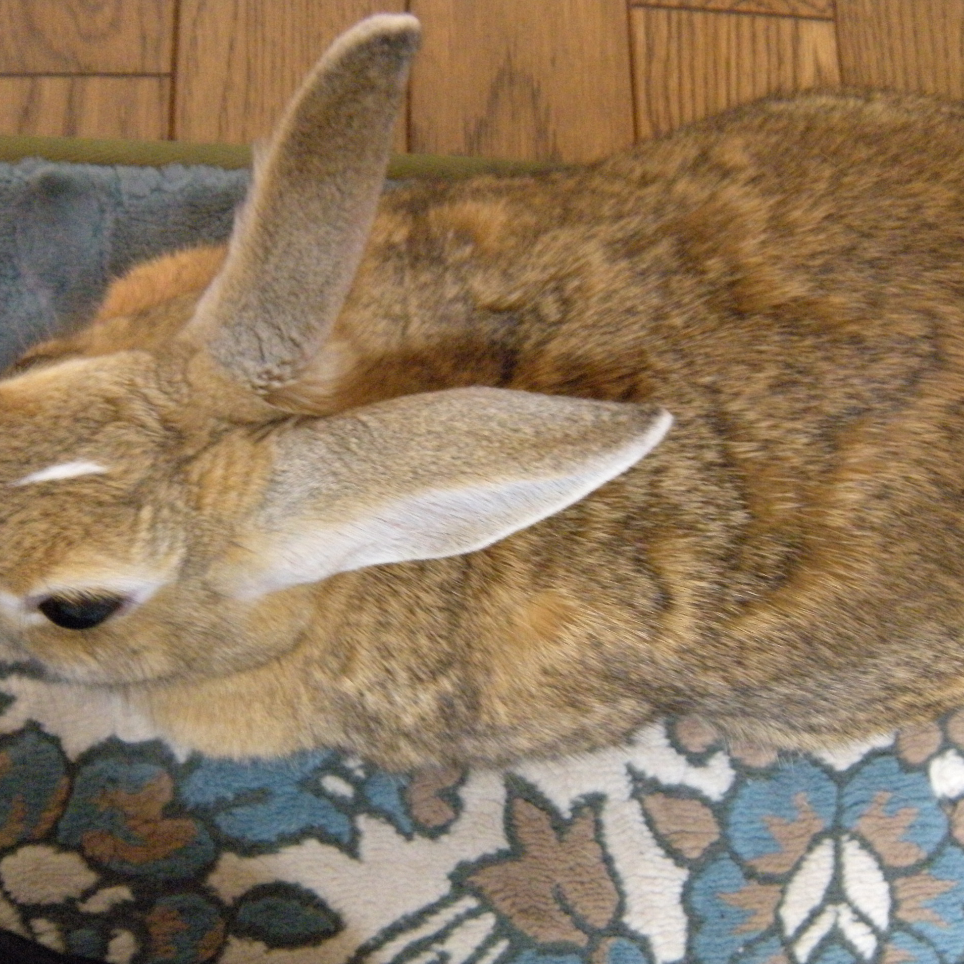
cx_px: 535
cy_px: 483
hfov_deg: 40.0
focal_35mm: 42
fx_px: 1323
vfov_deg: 40.0
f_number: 3.8
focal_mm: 5.9
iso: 674
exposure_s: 1/8.7
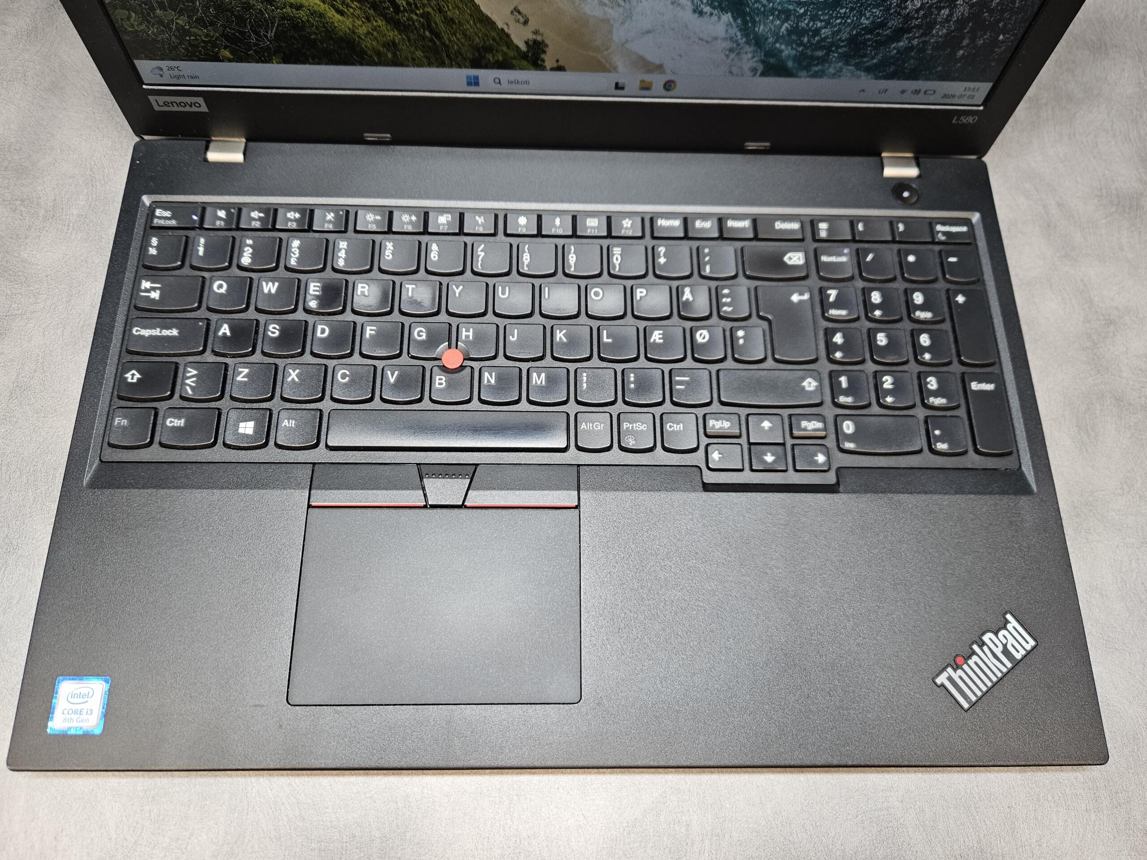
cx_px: 574
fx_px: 762
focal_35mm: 23
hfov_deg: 73.9
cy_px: 430
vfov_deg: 58.9
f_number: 1.8
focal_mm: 5.4
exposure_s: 1/101
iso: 200
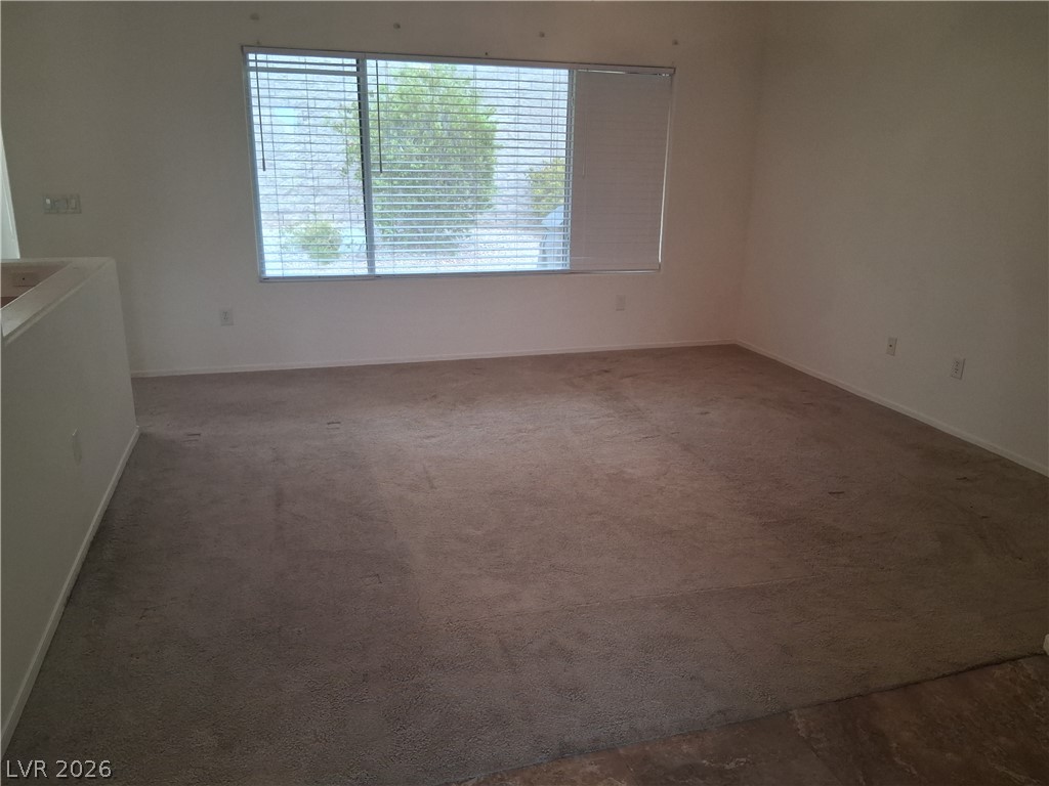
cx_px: 524
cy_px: 393
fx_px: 788
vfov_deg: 53.1
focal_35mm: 26
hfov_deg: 67.3
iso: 250
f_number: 1.8
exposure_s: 1/100
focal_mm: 3.98
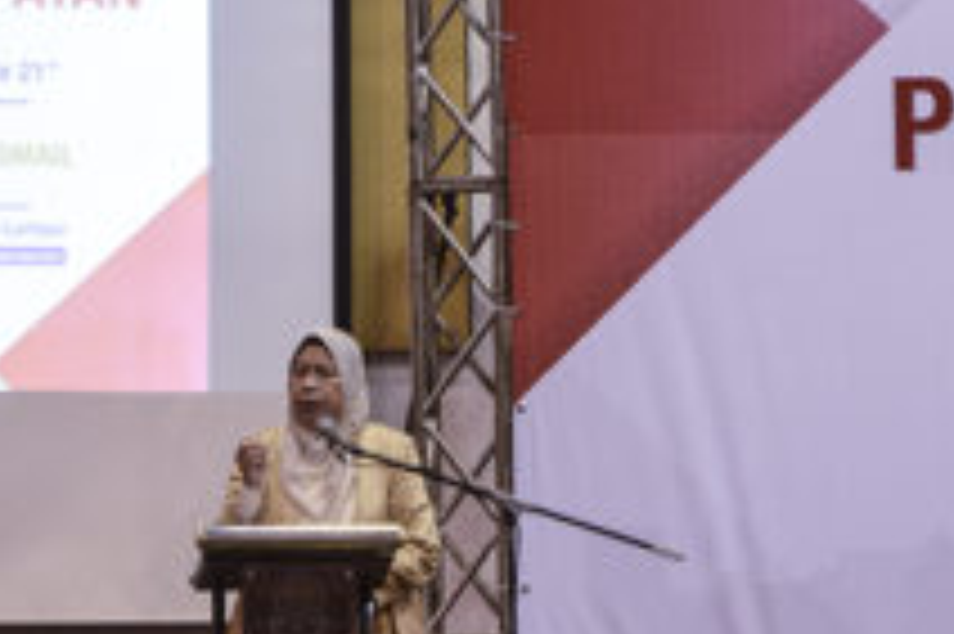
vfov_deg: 2.7
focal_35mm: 514
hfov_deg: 4.0
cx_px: 1091
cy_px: 585
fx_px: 13610
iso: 2000
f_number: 2.8
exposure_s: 1/250
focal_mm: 160
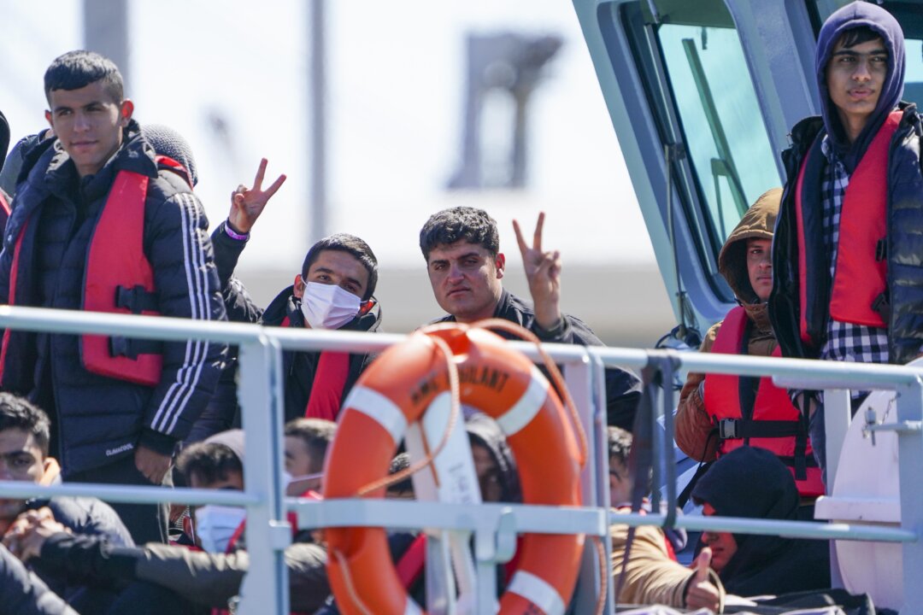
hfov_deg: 3.4
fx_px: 15382
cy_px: 308
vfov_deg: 2.3
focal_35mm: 600
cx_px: 462
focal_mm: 600
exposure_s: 1/2500
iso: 1000
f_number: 6.3
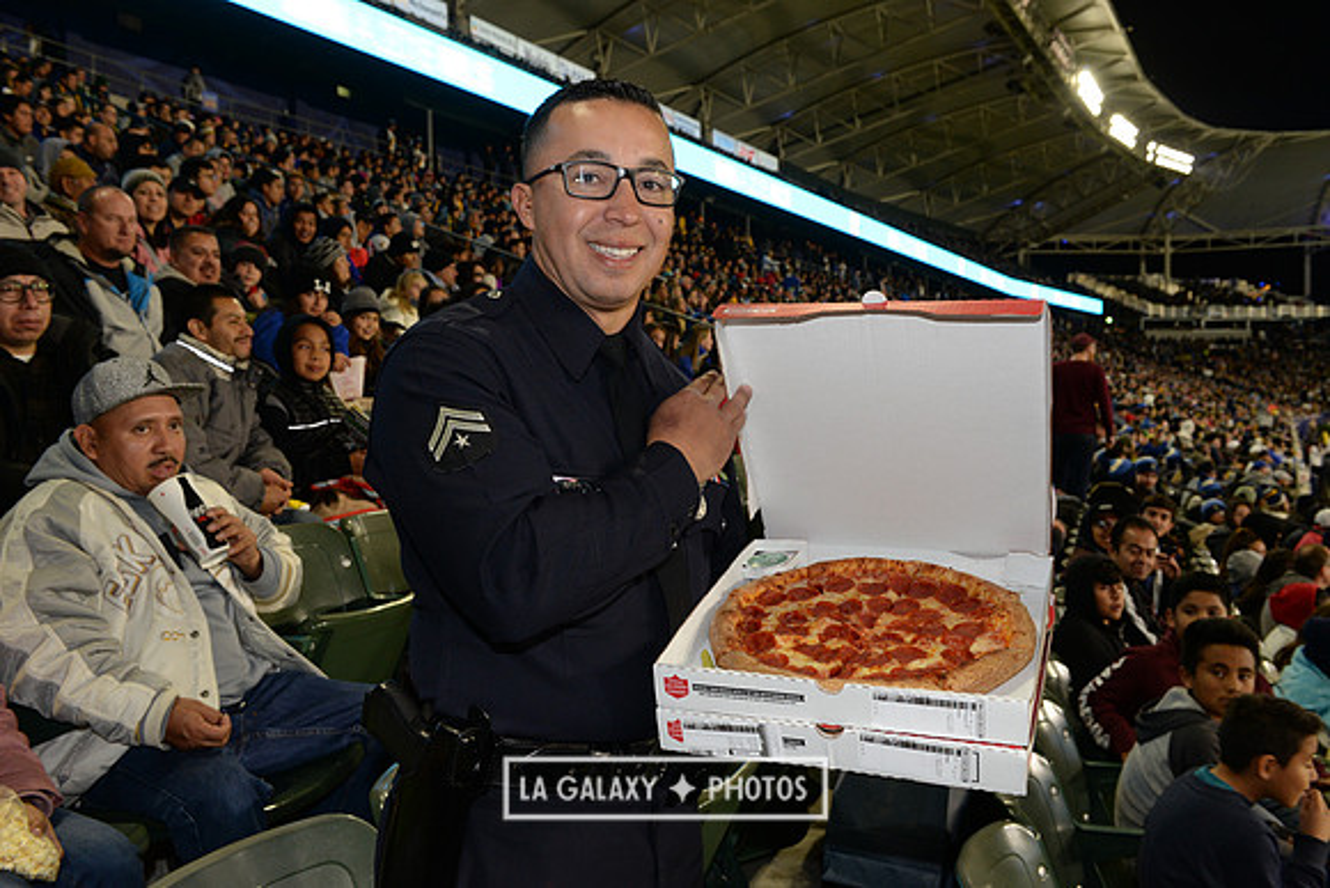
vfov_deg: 41.1
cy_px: 444
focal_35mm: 32
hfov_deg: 58.7
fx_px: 1182
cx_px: 665
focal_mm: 32
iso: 1250
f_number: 8
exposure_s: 1/60
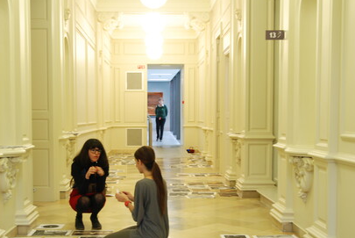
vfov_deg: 21.6
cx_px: 154
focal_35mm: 63
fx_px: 622
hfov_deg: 31.8
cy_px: 144
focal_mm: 34
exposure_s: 1/20
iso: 400
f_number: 3.8
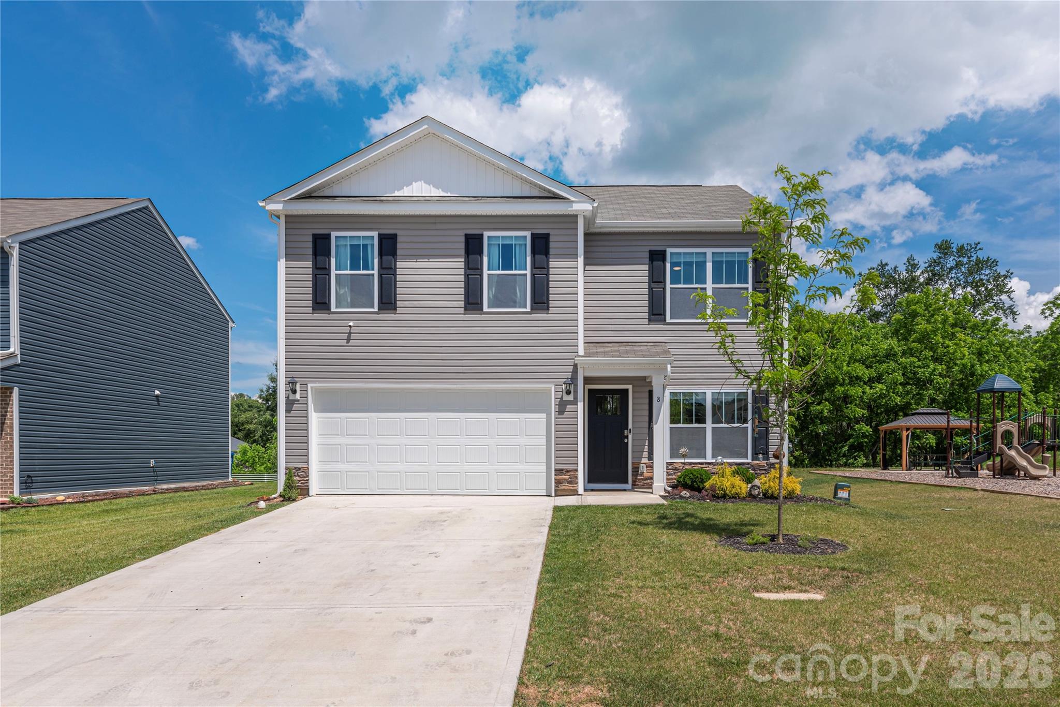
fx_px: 707
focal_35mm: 24
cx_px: 530
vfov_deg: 53.1
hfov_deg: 73.7
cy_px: 354
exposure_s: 1/4000
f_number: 8
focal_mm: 24
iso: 320
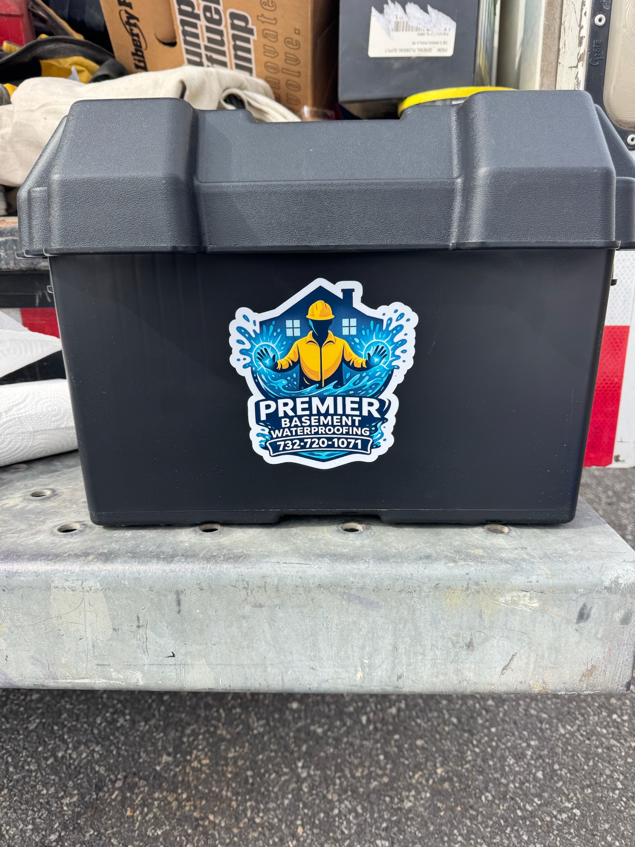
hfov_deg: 56.8
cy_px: 424
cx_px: 318
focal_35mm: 24
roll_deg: +2.6
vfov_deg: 71.6
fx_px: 587
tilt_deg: -15.7
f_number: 1.78
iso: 80
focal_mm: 6.76
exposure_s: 1/1425
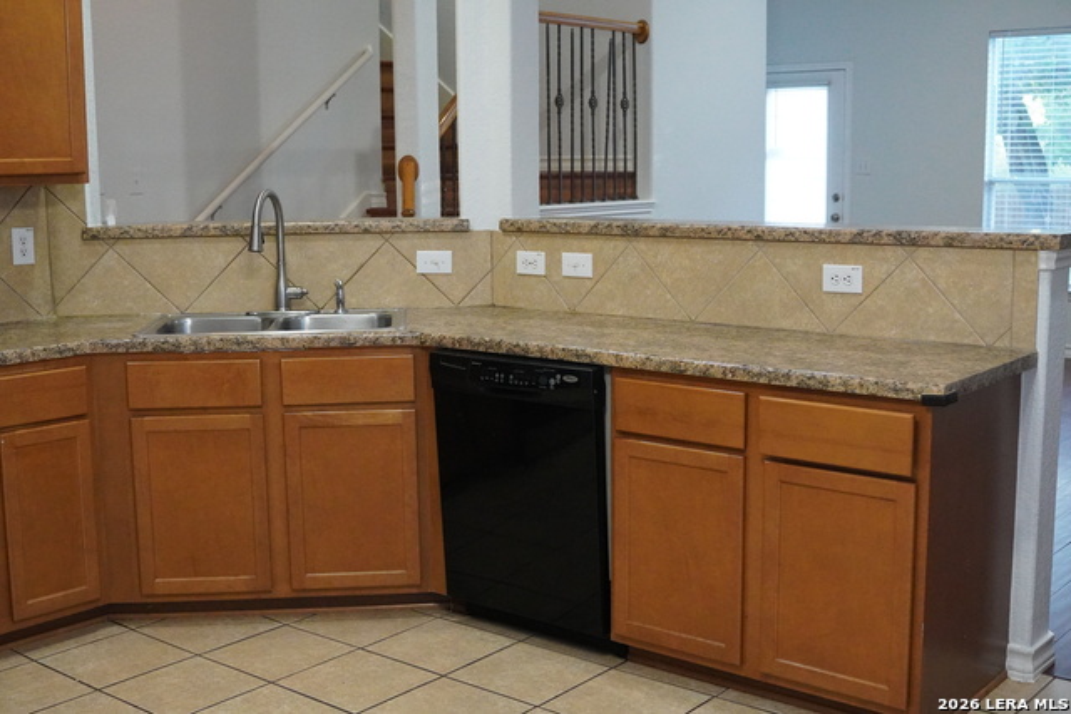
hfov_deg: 46.4
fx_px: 1250
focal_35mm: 42
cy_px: 357
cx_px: 536
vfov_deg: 31.9
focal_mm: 28
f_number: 2.8
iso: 6400
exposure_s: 1/640
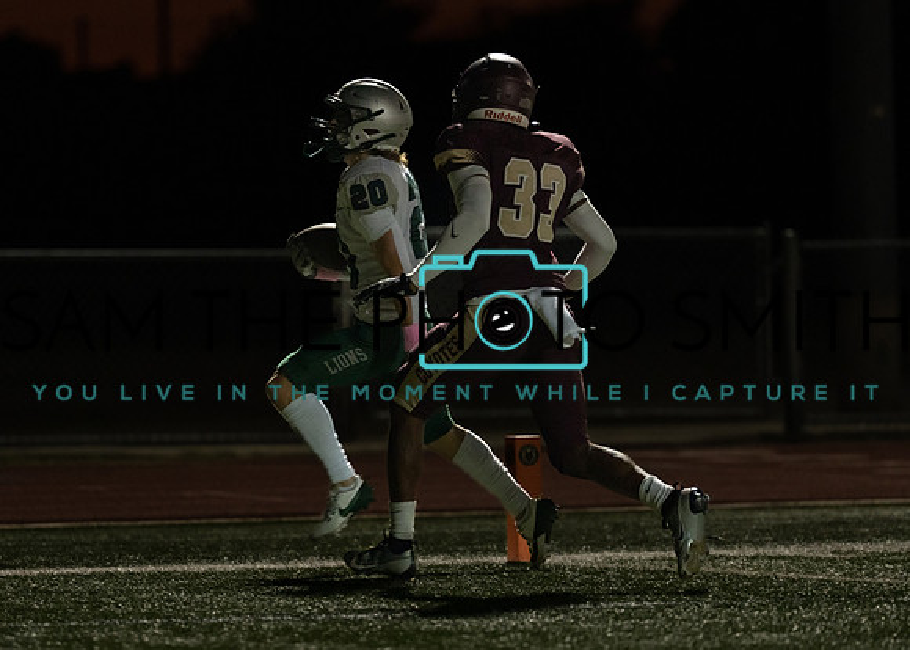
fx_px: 7598
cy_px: 395
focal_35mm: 294
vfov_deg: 4.9
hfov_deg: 6.9
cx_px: 435
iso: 1600
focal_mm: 200
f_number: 2.8
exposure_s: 1/1000
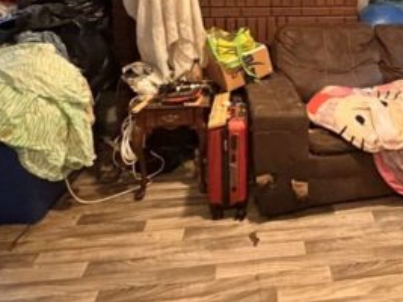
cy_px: -17
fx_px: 489
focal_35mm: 42
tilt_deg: -6.7
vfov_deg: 31.1
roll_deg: -1.7
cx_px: 346
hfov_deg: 42.0
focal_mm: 2.22
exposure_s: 1/40
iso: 1000
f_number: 2.2
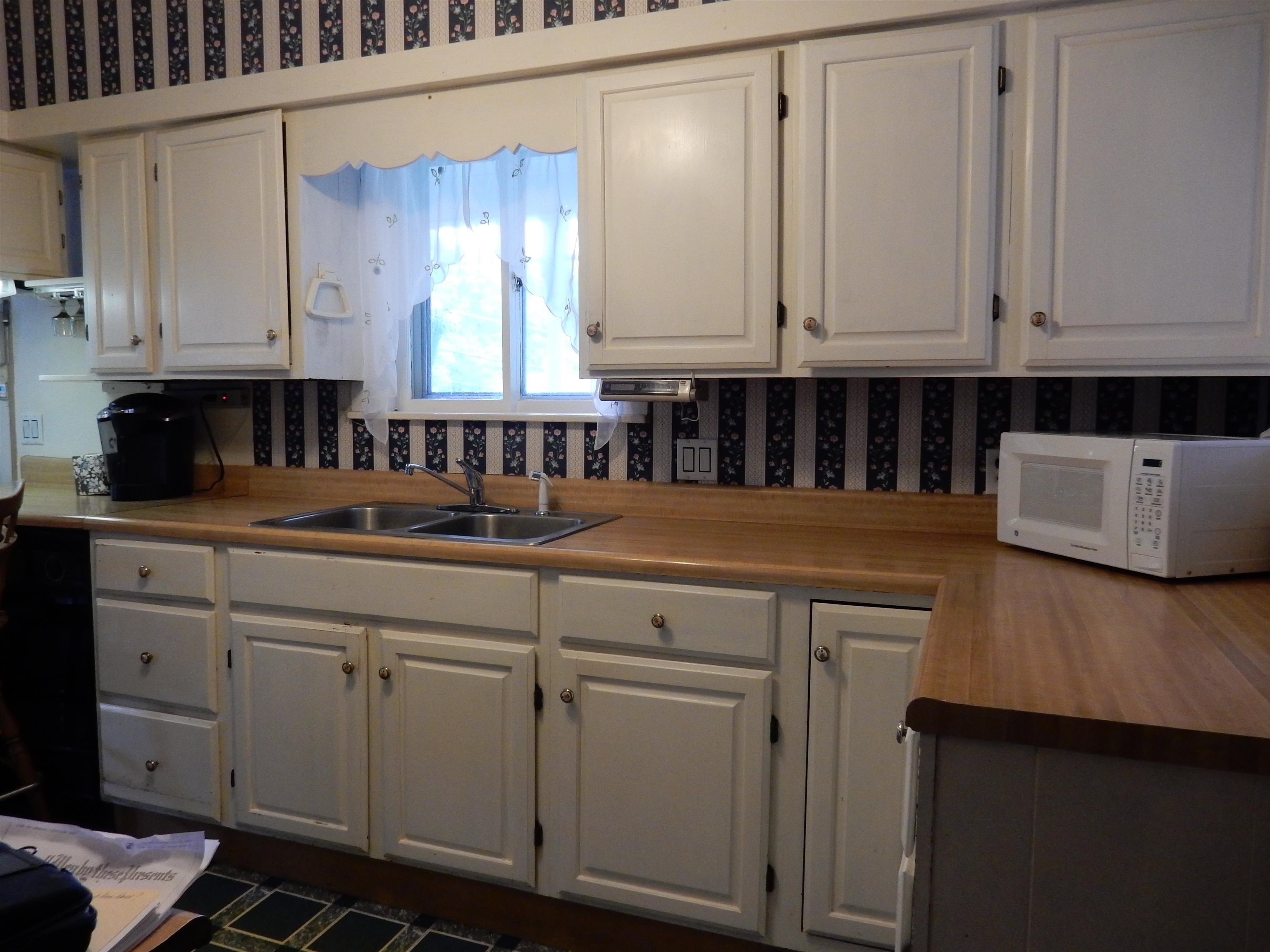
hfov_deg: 69.4
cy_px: 476
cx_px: 635
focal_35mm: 25
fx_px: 917
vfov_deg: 54.9
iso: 400
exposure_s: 1/50
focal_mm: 4.5
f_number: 3.7
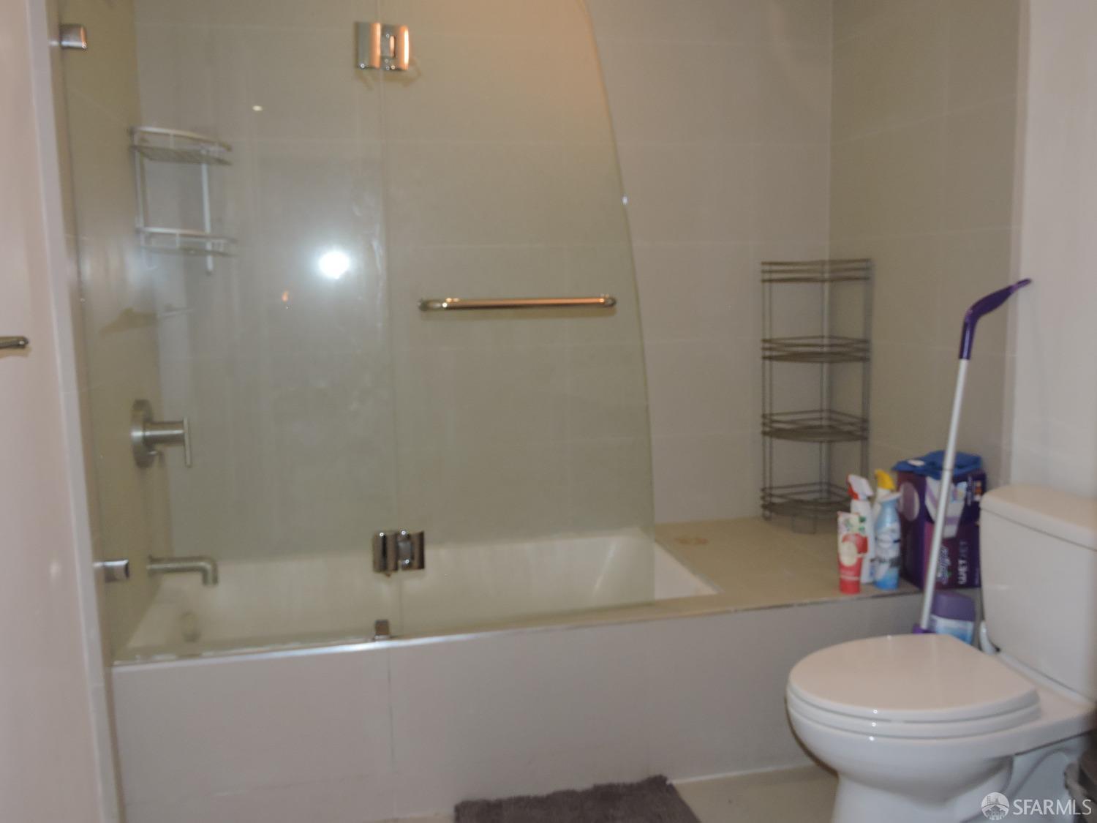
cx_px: 548
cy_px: 412
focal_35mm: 30
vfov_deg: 46.8
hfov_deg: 60.0
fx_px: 951
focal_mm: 5.4
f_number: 3.5
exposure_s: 1/30
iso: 200
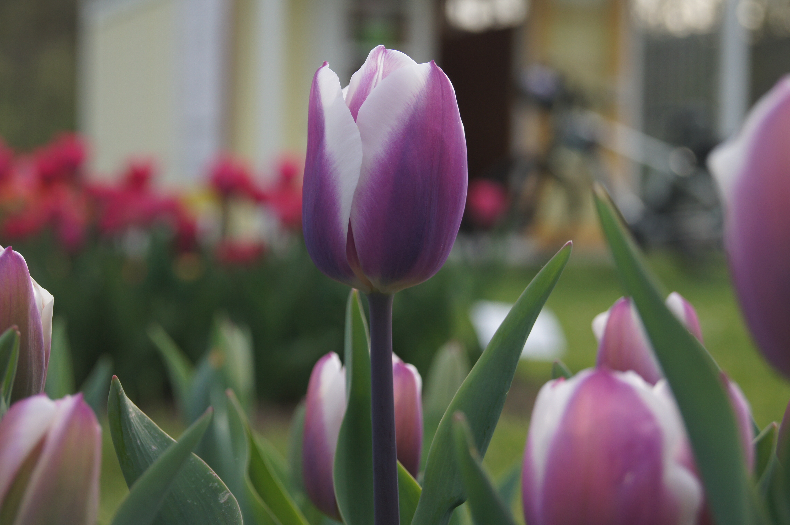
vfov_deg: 16.5
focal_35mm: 82
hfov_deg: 24.6
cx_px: 395
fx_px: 1809
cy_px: 262
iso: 200
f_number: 5.6
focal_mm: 55
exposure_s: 1/320
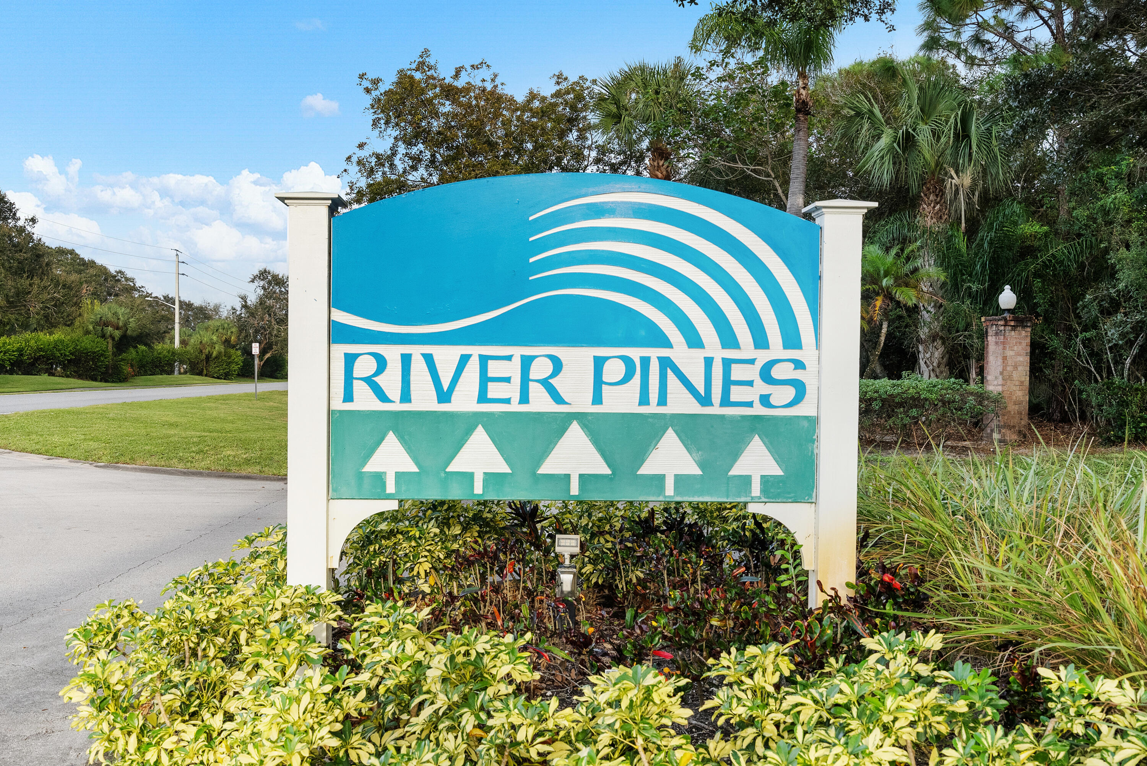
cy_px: 383
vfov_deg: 37.9
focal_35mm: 35
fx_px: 1116
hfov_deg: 54.4
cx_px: 574
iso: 1600
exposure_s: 1/160
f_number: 8
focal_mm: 35
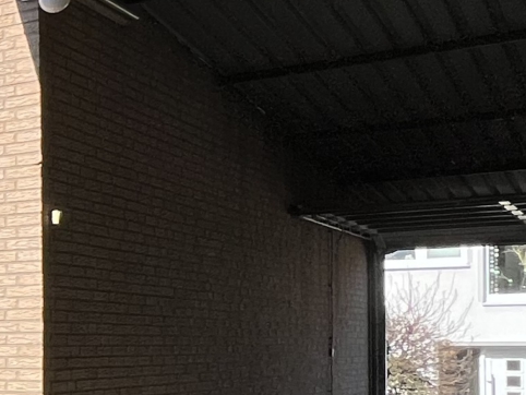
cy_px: 340
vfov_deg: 21.0
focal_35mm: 69
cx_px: -504
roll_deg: +0.5
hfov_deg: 18.8
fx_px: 1049
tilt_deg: +0.4
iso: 32
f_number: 1.8
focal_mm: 1.57
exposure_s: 1/1004
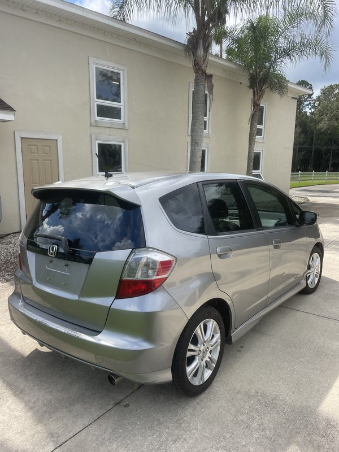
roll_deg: -0.3
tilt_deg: -9.7
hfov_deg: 53.1
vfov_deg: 67.3
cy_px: 226
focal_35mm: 26
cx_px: 170
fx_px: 339
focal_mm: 4.2
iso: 32
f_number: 1.6
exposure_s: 1/2212
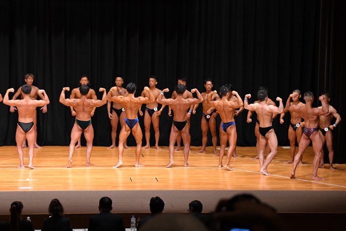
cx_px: 175
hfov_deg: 16.9
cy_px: 113
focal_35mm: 121
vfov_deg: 11.3
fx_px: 1163
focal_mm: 78
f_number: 5.6
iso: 5000
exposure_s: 1/400
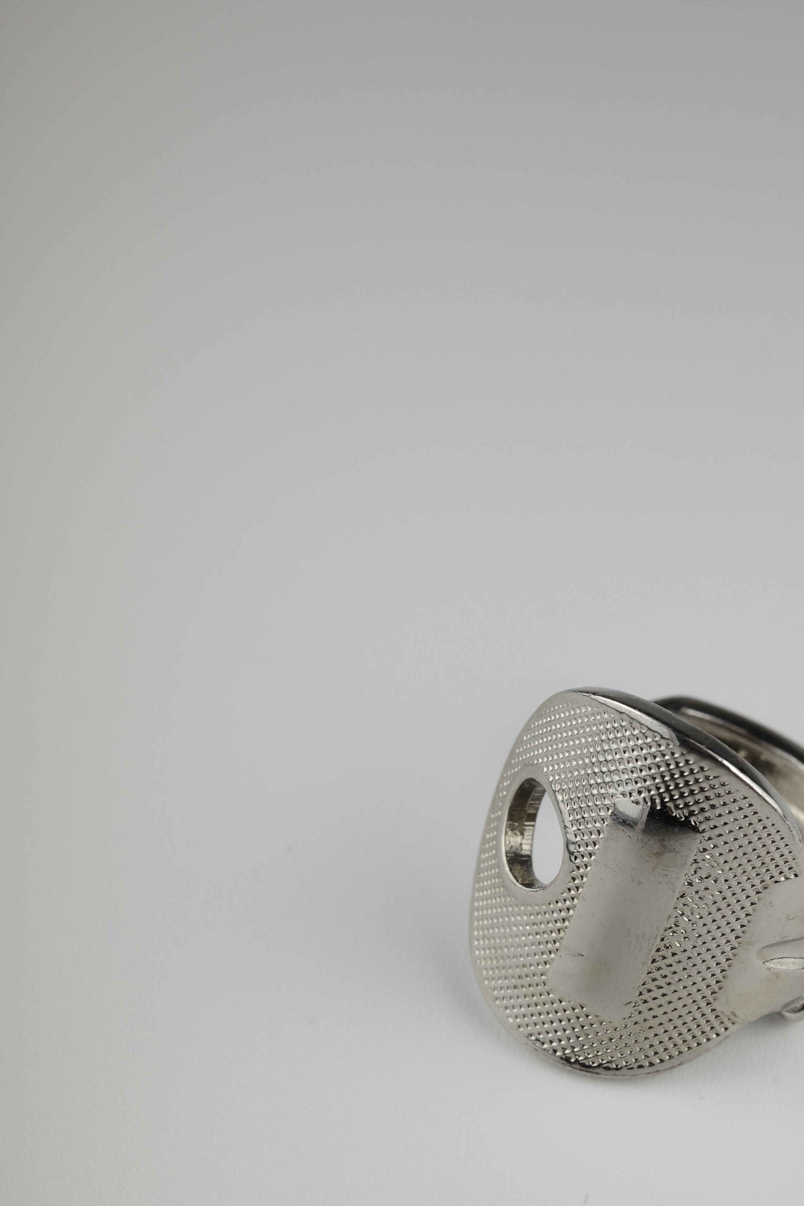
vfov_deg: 28.6
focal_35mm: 70
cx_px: 664
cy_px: 854
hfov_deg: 19.2
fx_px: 2345
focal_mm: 26
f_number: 6.3
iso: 100
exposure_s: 1/50
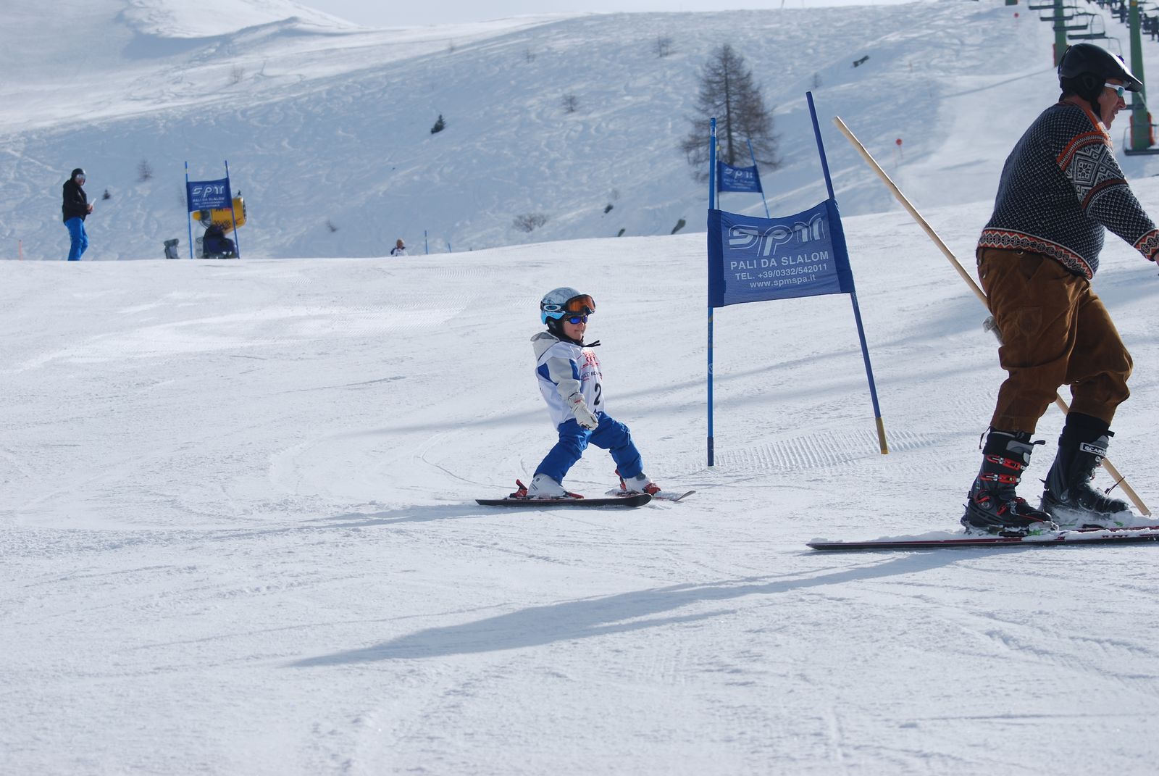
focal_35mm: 129
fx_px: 4158
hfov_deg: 15.9
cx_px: 580
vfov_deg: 10.7
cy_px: 388
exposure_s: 1/1250
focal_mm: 86
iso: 100
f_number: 5.6
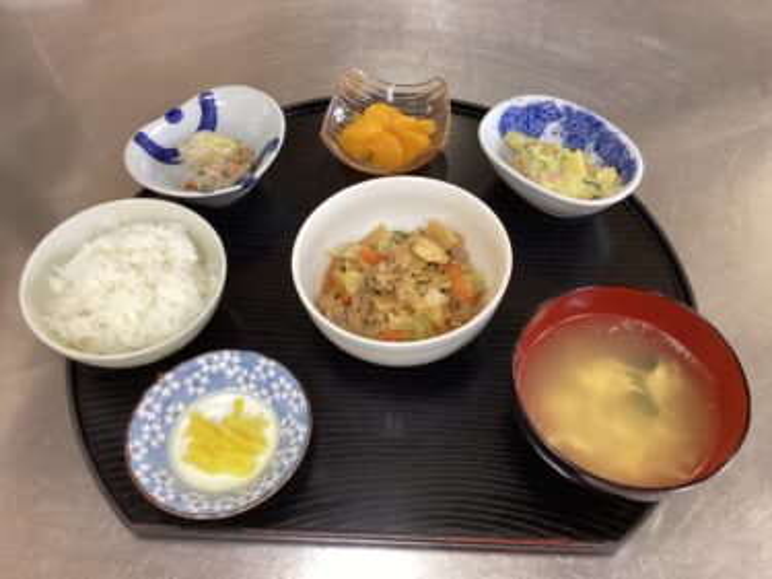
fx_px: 691
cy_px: 290
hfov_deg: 58.4
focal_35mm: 31
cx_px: 386
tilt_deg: -57.2
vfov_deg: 45.4
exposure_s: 1/60
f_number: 2.4
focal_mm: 3.3
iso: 200
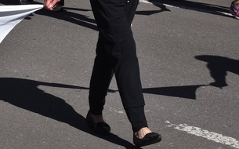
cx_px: -13
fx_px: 1139
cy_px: 16
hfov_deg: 11.8
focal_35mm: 175
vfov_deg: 7.5
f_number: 10
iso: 200
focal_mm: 66
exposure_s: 1/400
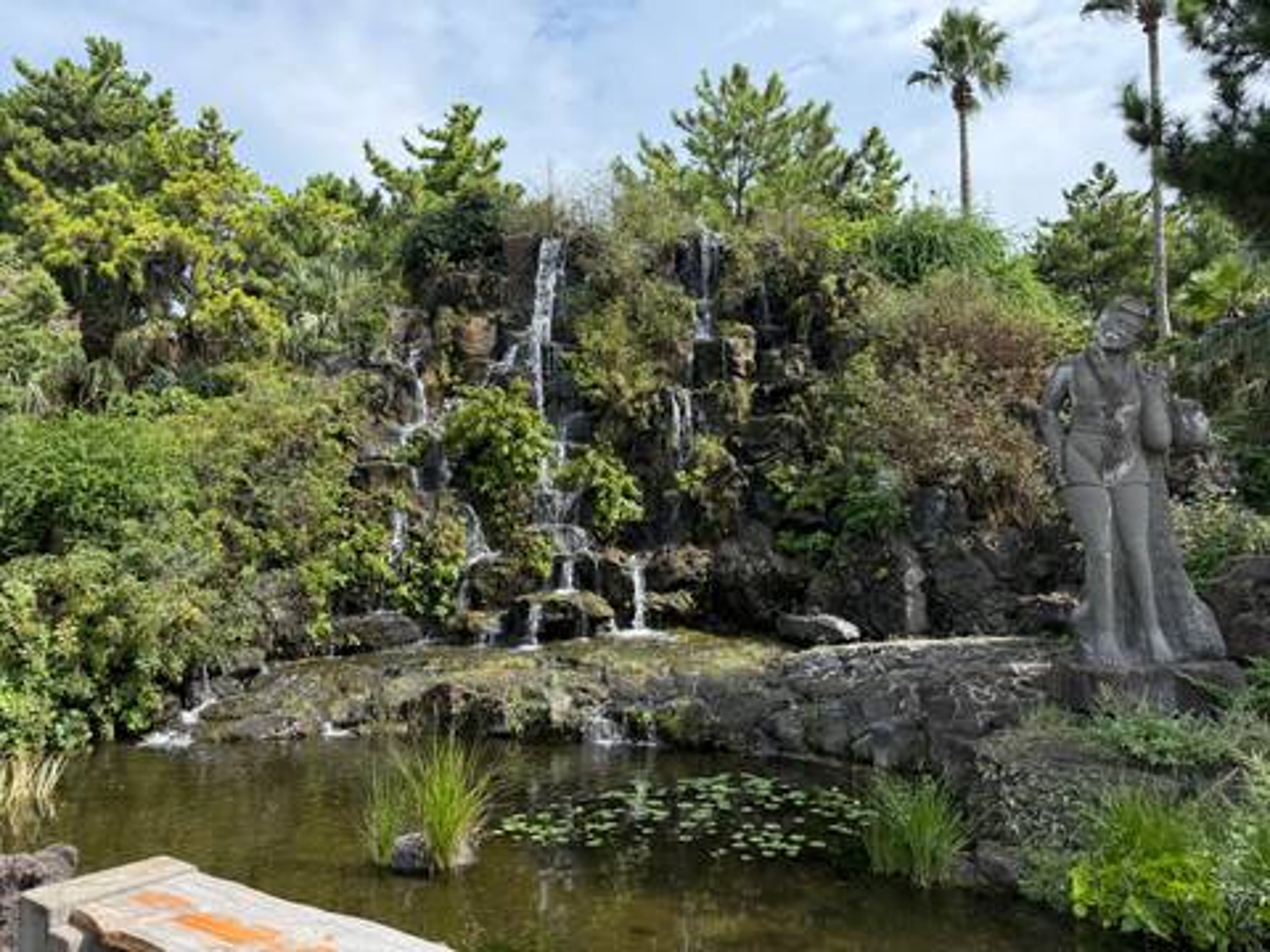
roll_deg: +0.8
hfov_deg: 71.6
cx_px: 635
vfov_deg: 56.8
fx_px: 881
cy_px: 476
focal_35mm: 24
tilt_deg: +4.8
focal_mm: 6.76
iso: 100
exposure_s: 1/2703
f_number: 1.78
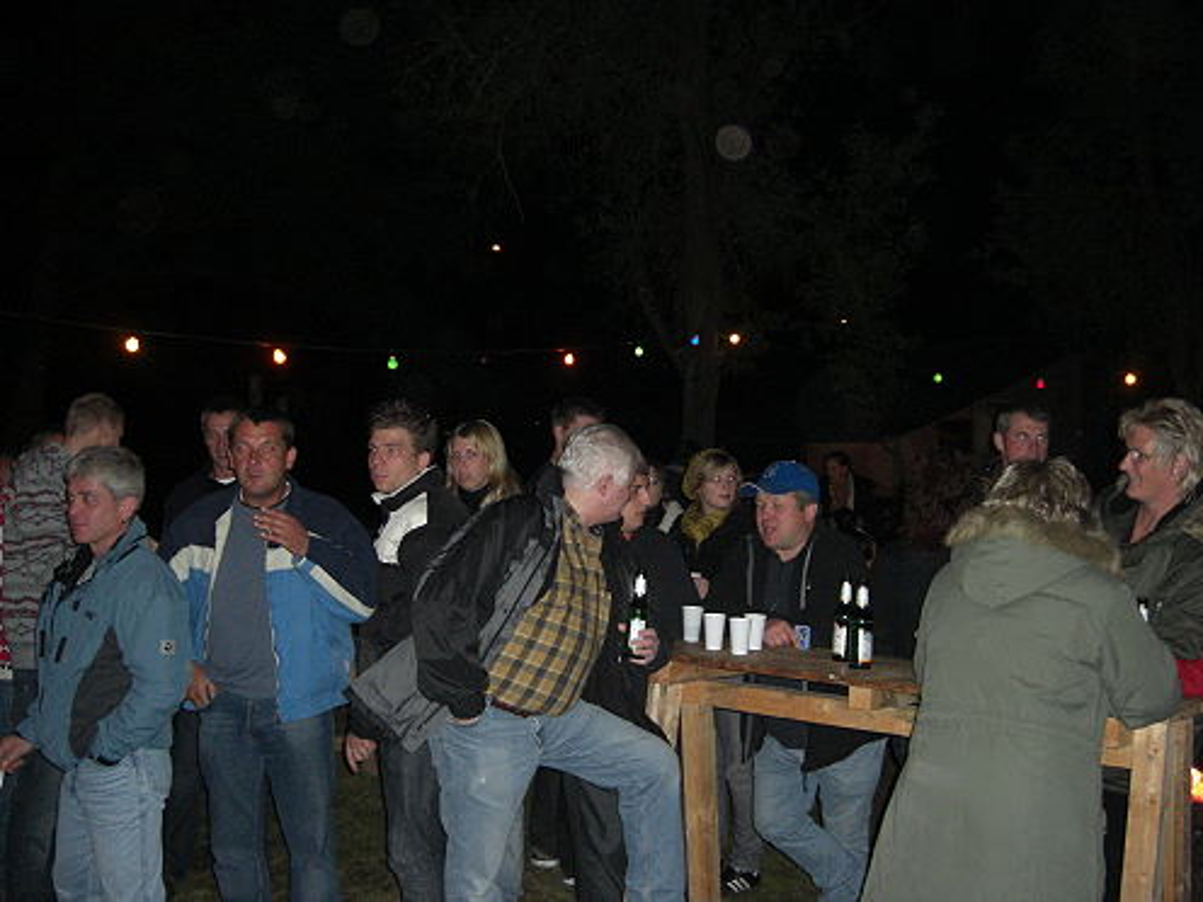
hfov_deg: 49.0
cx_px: 602
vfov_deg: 37.7
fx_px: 1321
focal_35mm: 38
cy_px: 451
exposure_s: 1/60
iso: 200
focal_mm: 7.9
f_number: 2.8
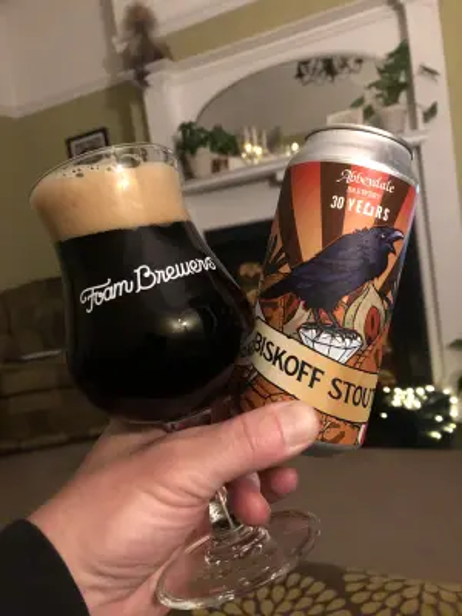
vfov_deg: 63.4
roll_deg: +9.6
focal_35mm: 28
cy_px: 308
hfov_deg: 49.7
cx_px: 231
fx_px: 498
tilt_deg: -6.3
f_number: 1.8
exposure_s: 1/4
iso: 125
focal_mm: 3.99
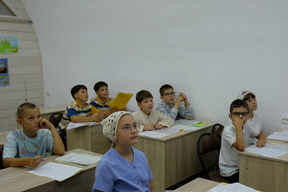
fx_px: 320
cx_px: 145
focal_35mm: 40
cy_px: 104
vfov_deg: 33.4
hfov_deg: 48.5
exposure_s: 1/60
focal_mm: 24.3
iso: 250
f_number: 4
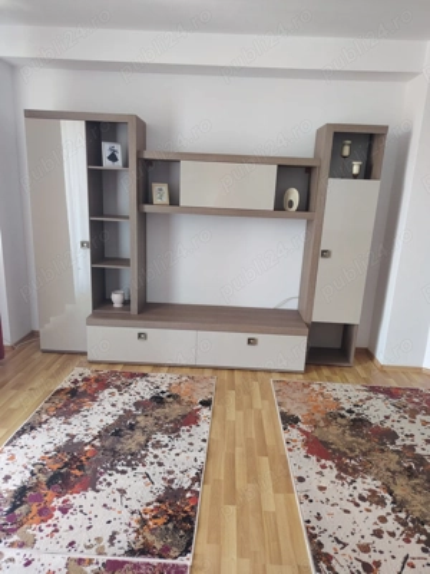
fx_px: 398
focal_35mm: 24
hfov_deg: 56.8
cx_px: 215
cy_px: 287
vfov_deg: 71.6
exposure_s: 1/25
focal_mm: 5.25
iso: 797
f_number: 1.75
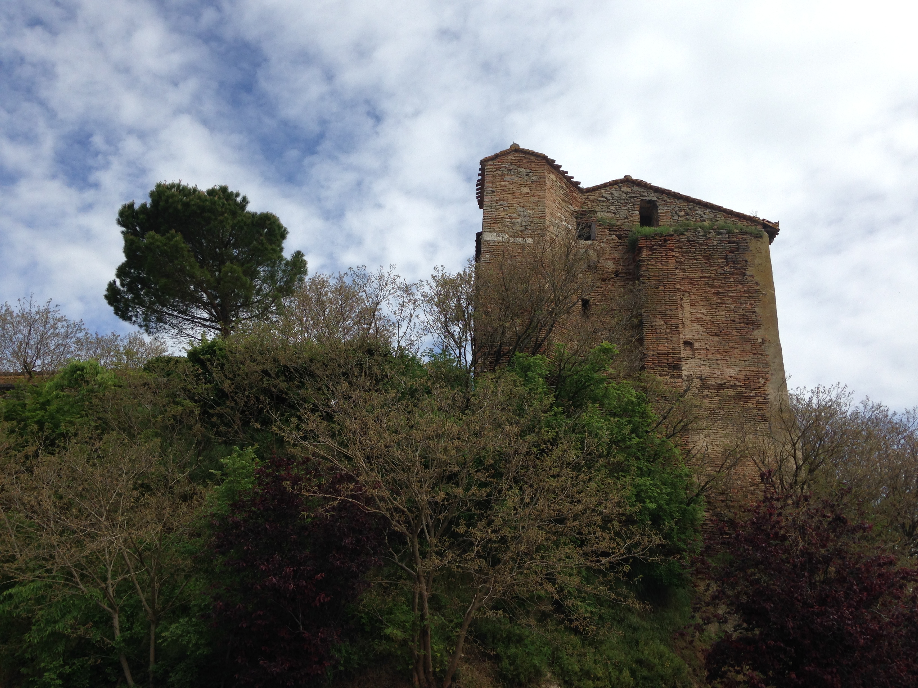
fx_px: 875
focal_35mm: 33
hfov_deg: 55.4
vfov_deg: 42.9
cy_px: 344
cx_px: 459
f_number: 2.4
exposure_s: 1/1642
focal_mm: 4.12
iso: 50
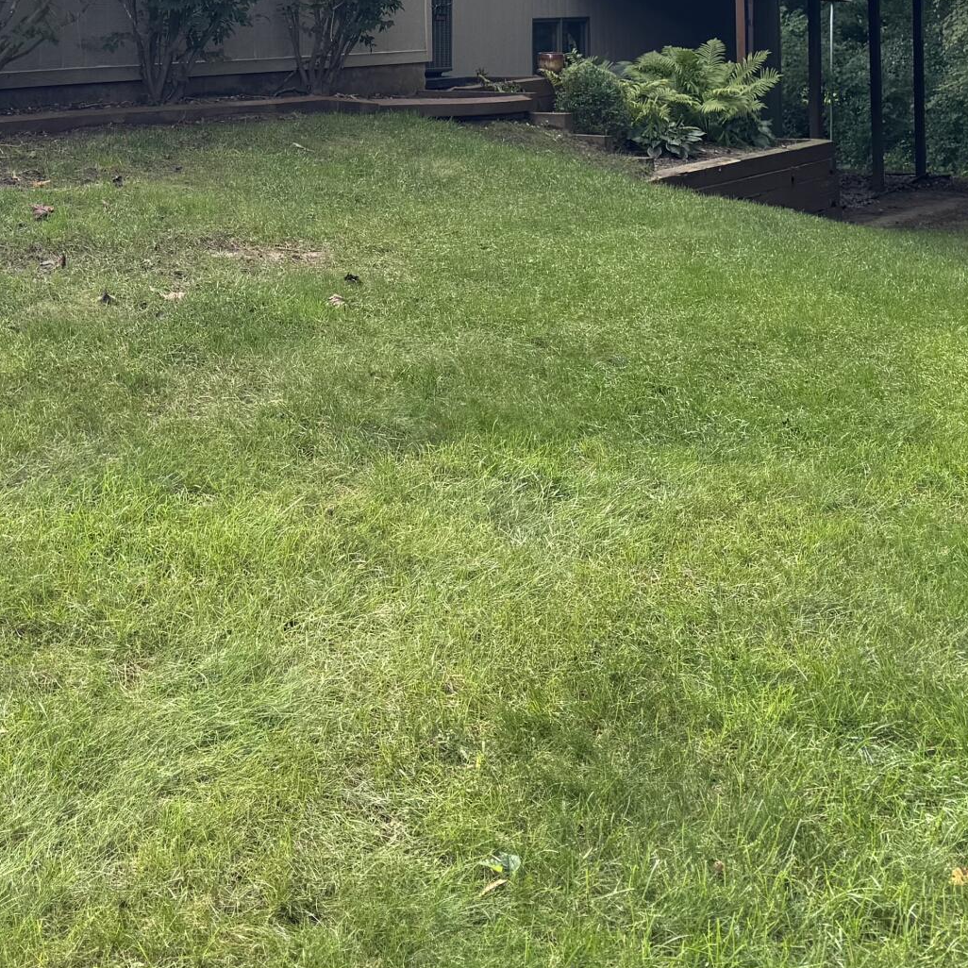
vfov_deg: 26.0
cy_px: -45
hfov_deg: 27.5
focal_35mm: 62
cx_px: 295
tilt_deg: +1.2
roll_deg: +0.8
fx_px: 1962
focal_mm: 6.76
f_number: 1.78
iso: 80
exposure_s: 1/439
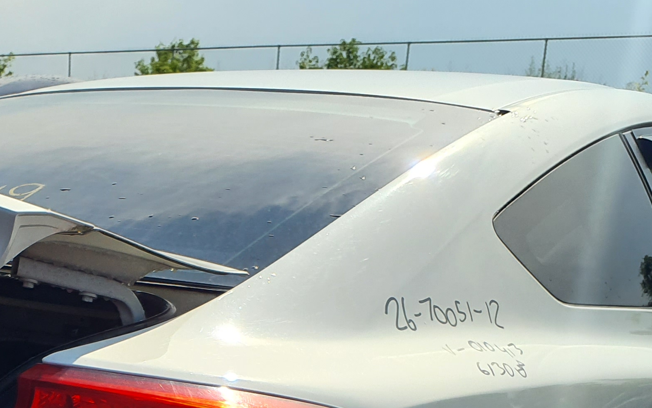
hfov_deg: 26.9
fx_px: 1333
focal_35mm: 75
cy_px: 562
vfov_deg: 16.3
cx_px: 114
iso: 40
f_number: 1.9
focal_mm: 3.58
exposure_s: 1/1836
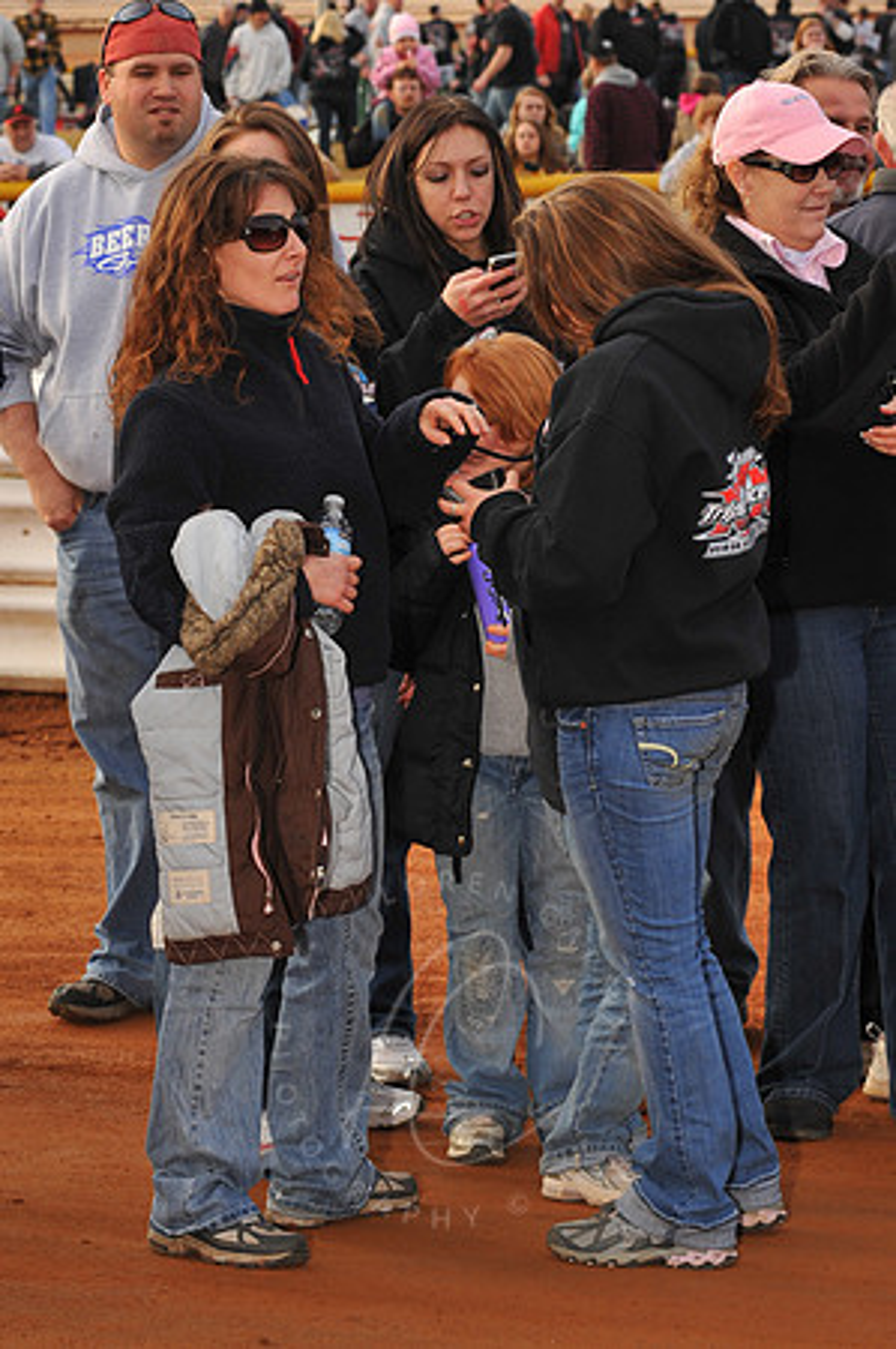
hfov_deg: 14.8
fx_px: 3442
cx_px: 448
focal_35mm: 92
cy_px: 674
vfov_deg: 22.2
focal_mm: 92
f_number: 9
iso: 400
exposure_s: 1/320
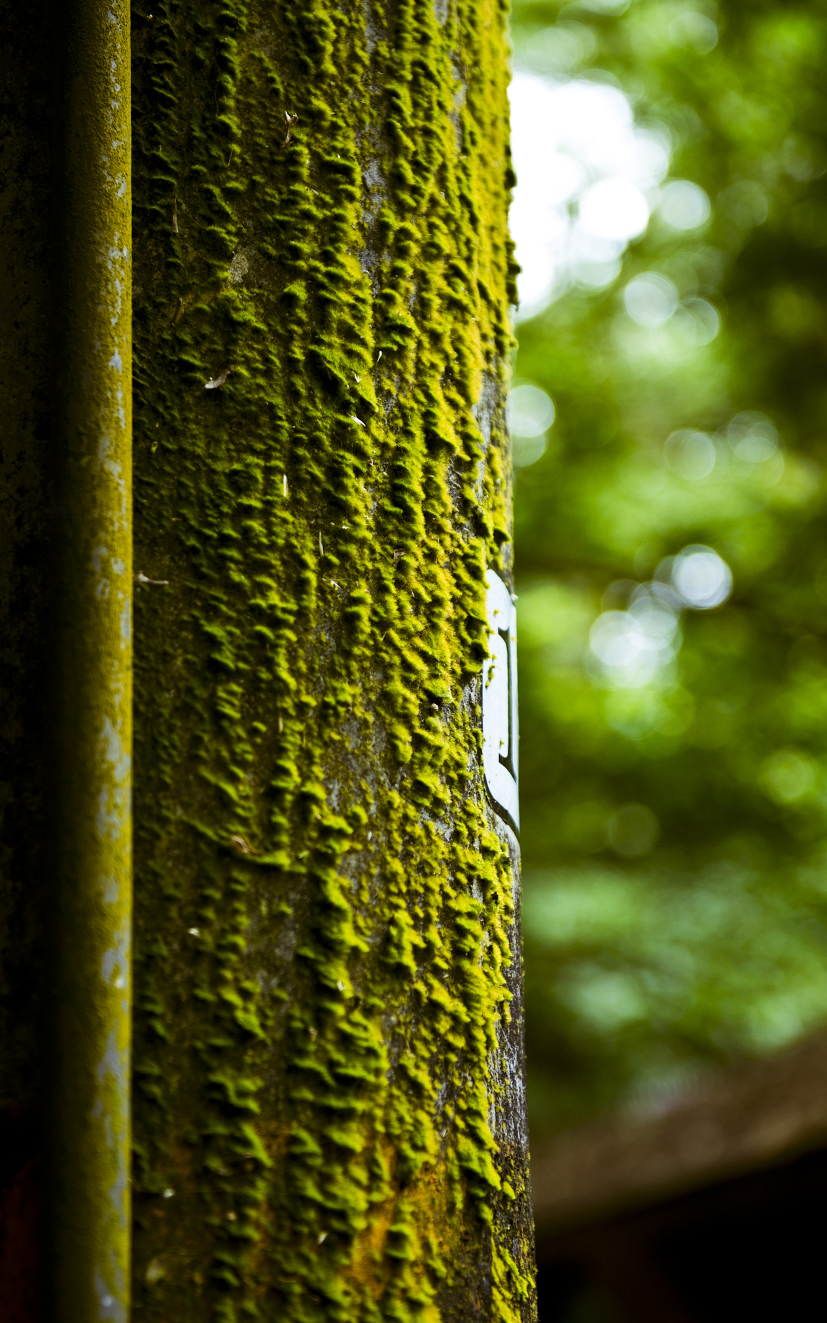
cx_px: 389
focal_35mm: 64
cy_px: 661
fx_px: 2308
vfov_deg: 32.0
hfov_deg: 20.3
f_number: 2.8
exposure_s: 1/60
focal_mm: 62
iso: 220
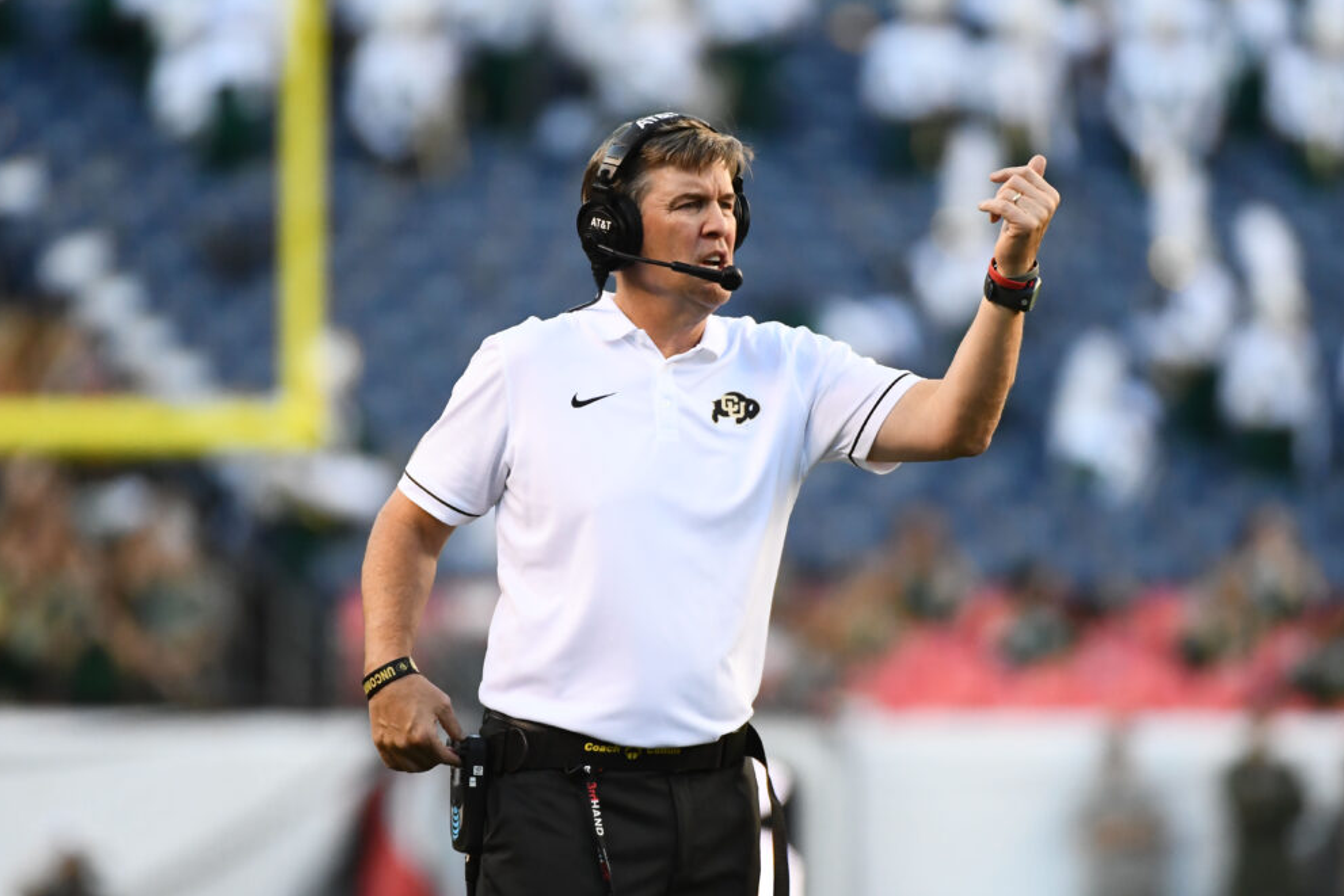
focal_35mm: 620
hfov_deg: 3.3
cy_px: 439
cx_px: 667
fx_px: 23148
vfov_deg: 2.2
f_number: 4
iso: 3200
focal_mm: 400
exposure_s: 1/2500
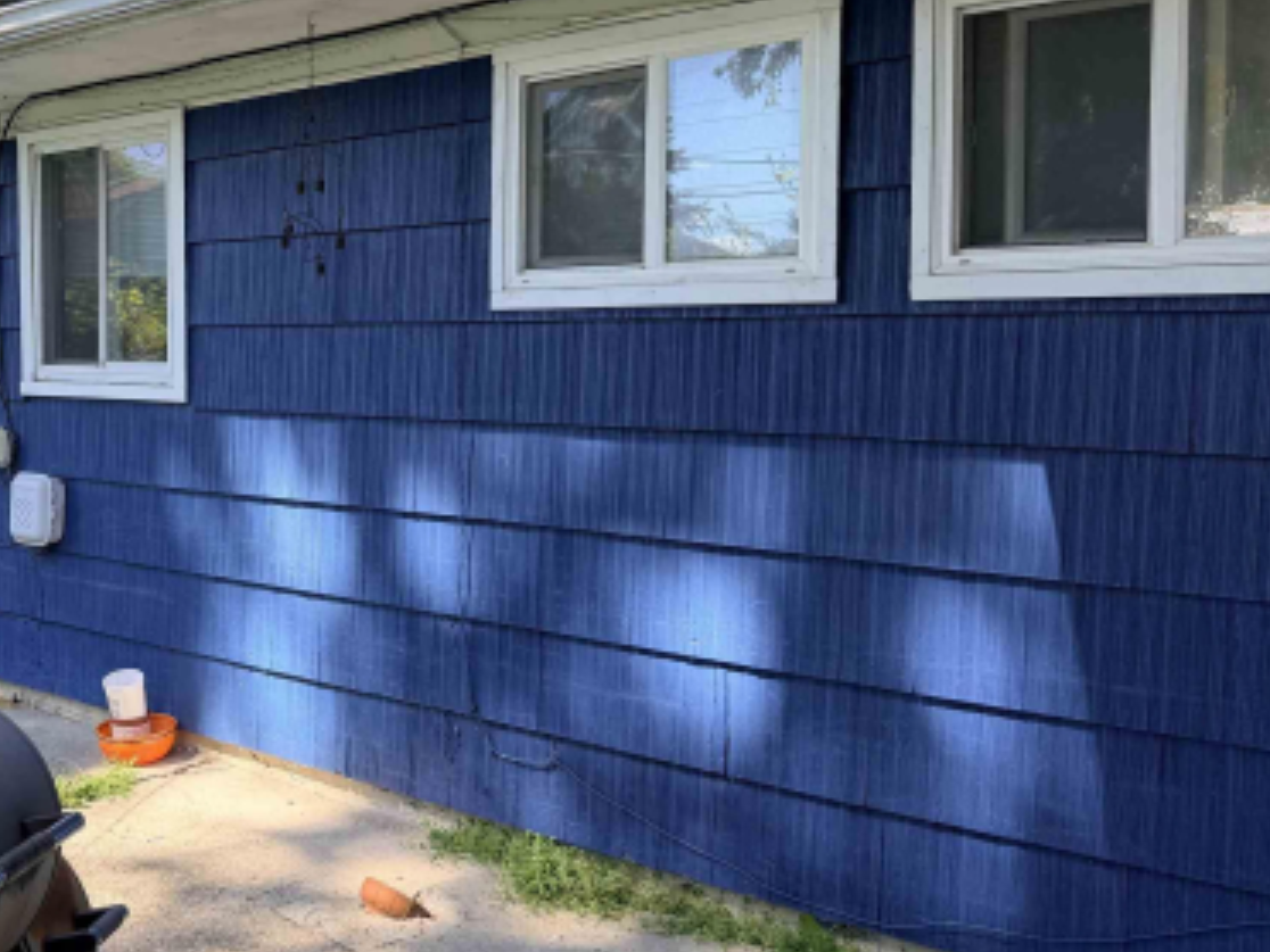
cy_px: 420
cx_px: 241
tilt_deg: -2.1
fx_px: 1578
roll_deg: +1.1
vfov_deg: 33.6
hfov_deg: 41.8
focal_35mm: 43
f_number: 1.78
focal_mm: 6.76
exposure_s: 1/735
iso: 100
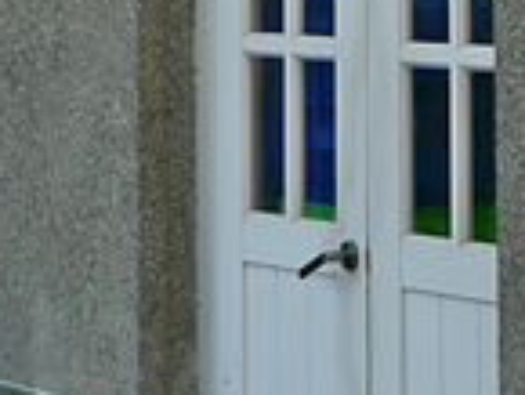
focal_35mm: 248
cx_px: 489
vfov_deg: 5.8
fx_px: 3764
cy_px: -520
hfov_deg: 7.9
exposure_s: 1/250
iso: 200
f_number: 4.3
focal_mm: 18
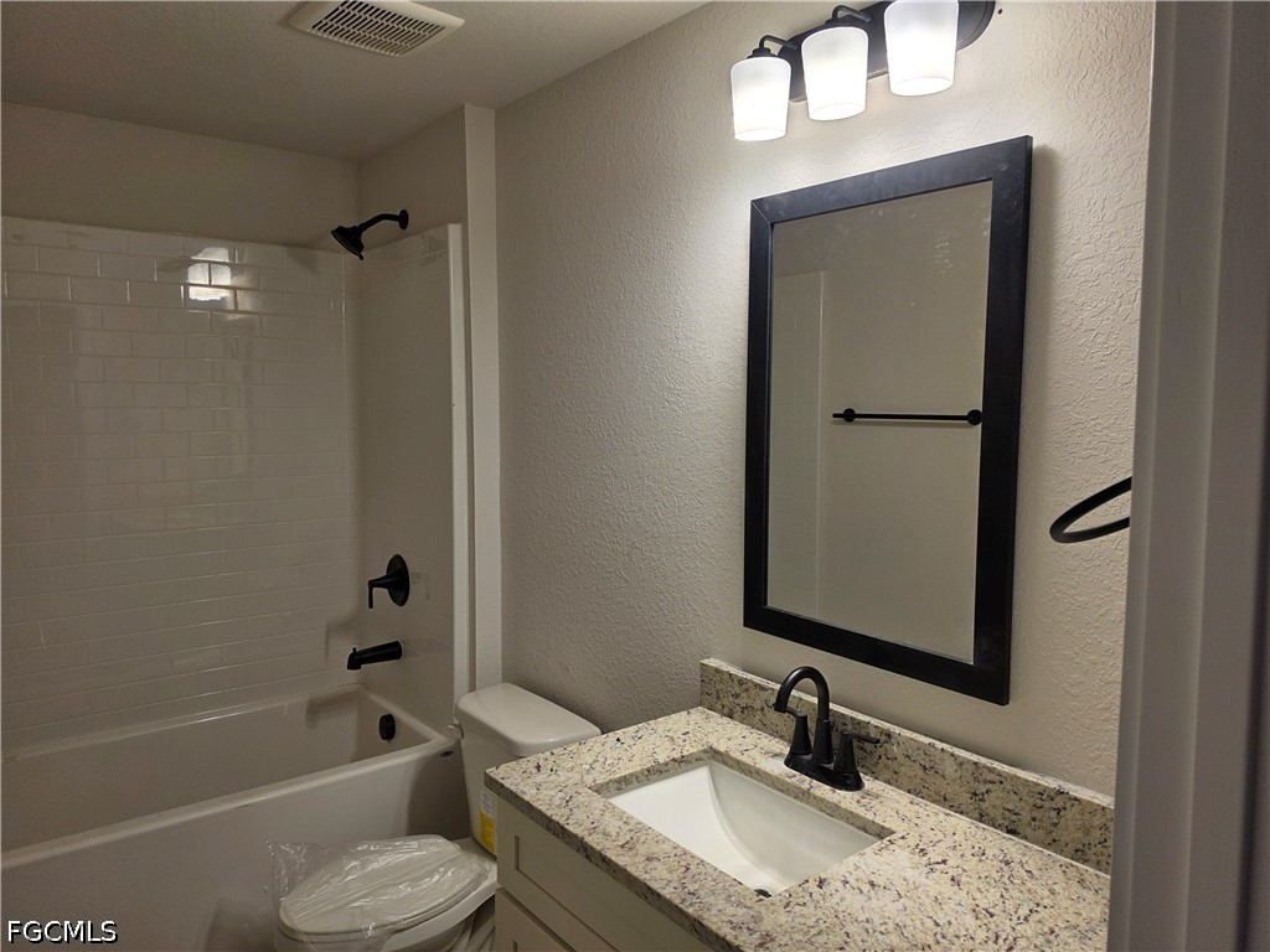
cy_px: 476
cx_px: 635
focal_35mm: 23
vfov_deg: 58.9
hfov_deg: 73.9
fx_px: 844
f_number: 1.4
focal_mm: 6.5
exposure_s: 1/120
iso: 32
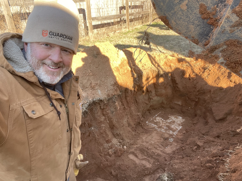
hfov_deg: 71.6
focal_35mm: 24
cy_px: 89
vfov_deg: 56.8
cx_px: 122
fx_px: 168
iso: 40
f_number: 2.2
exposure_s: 1/121
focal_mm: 2.71
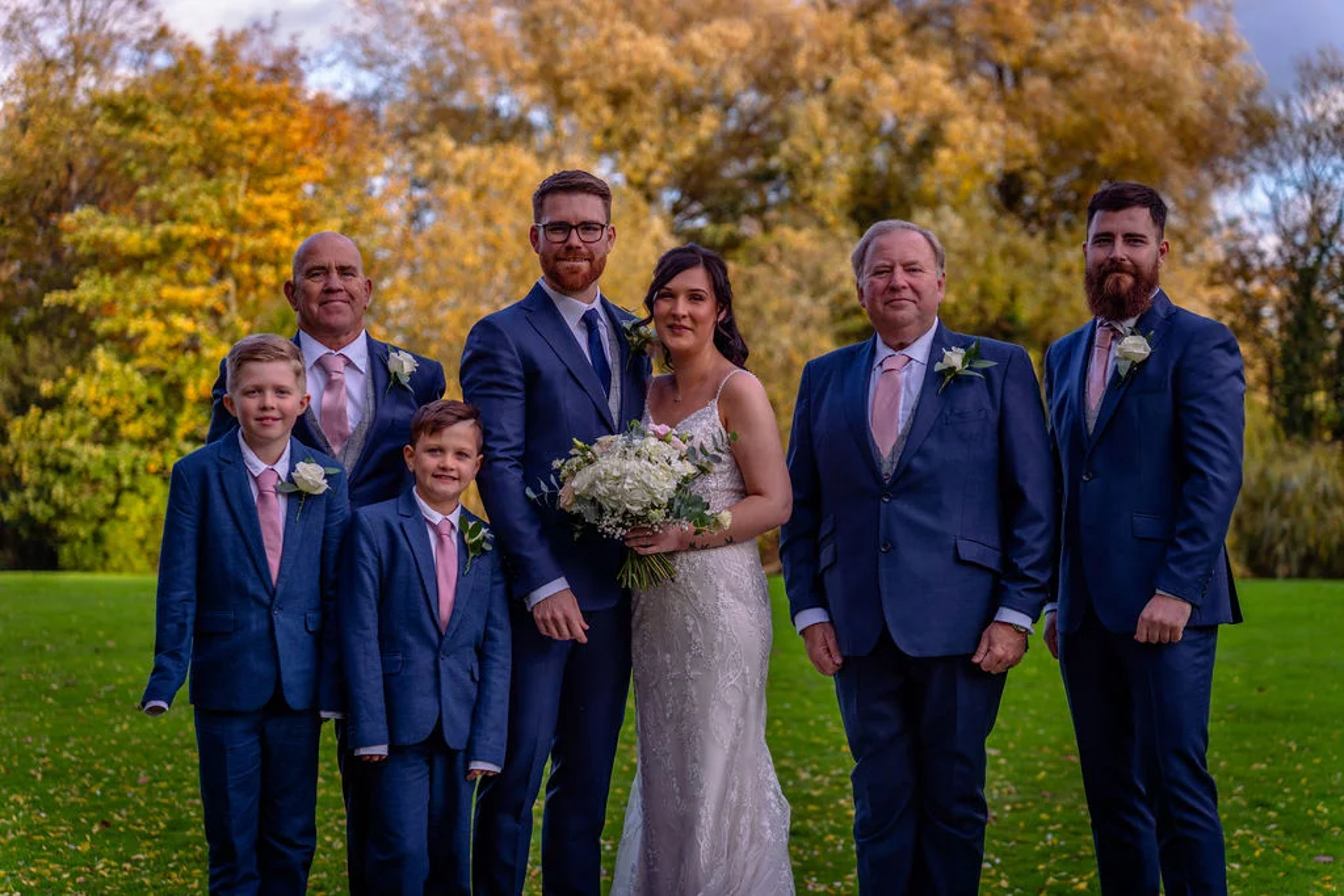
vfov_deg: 19.5
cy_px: 448
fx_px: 2614
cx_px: 672
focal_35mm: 70
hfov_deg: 28.8
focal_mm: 70
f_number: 2.8
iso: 100
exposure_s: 1/250
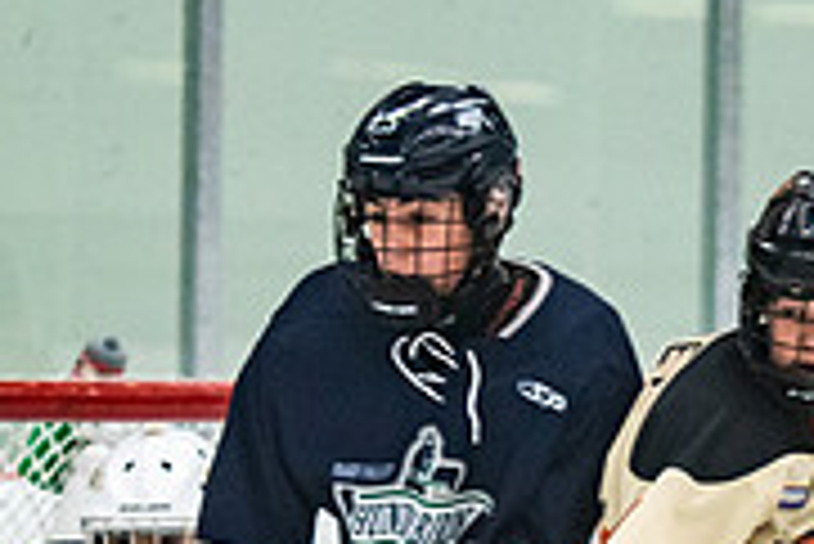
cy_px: 672
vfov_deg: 2.3
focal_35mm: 600
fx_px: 13577
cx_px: 576
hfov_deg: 3.4
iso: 1800
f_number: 2.8
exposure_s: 1/640
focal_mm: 110
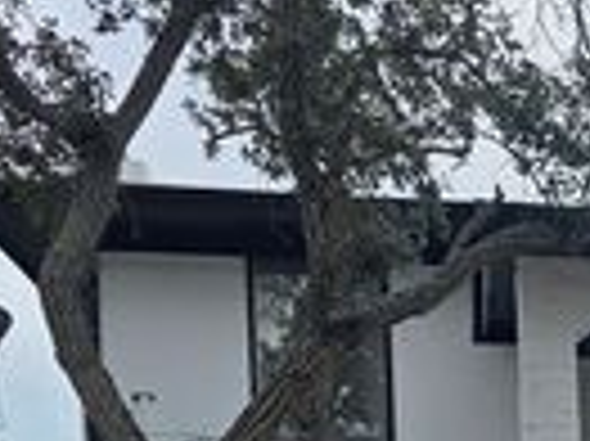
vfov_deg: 14.9
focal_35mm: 88
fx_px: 1499
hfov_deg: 20.0
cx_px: 820
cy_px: 758
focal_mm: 6.3
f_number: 1.7
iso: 80
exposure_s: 1/5608
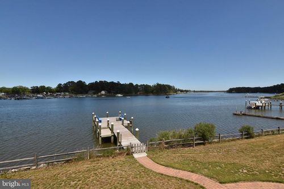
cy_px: 94
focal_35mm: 18
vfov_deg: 67.5
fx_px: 142
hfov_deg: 90.0
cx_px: 142
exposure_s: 1/1000
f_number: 16
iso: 800
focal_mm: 12
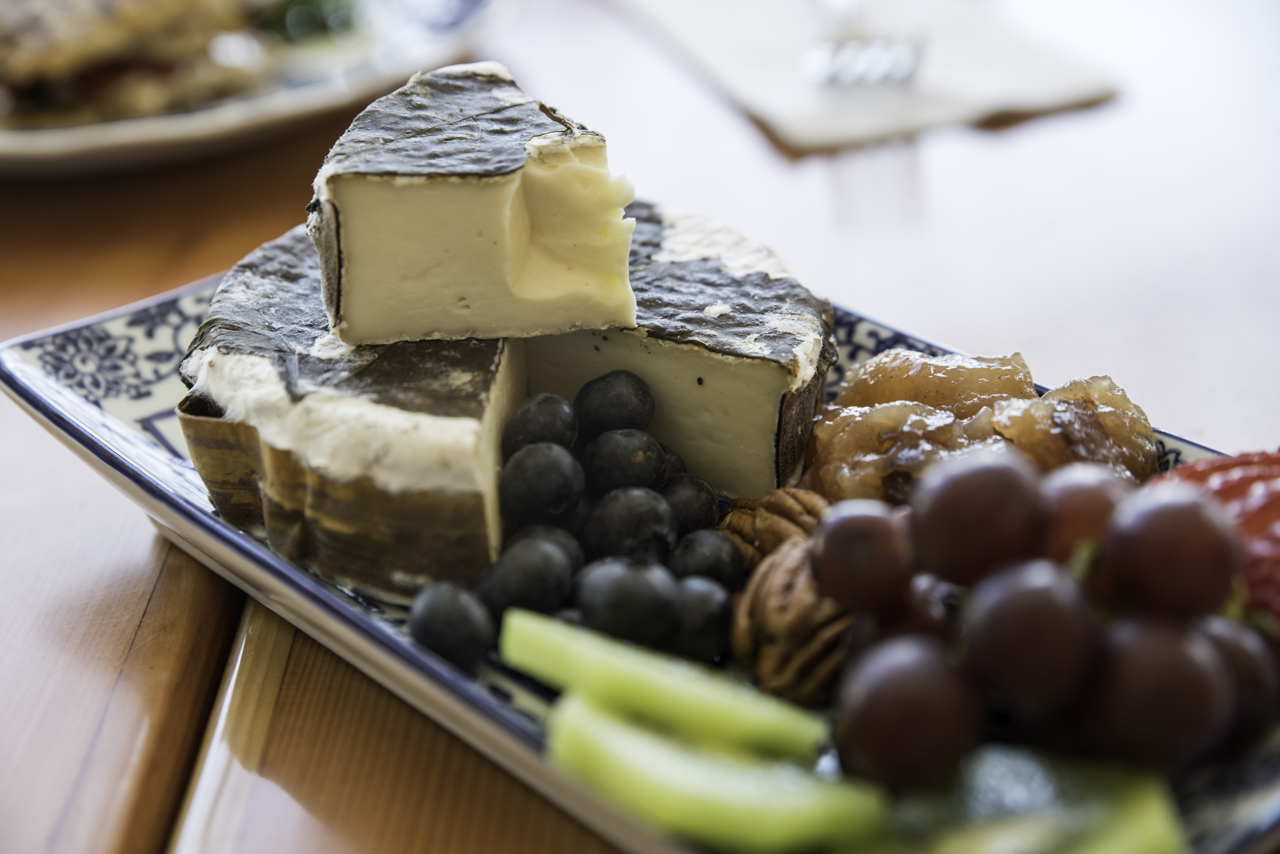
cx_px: 632
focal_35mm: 55
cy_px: 417
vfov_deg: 24.6
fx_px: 1956
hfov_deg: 36.2
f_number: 3.5
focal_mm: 53
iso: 800
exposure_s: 1/200
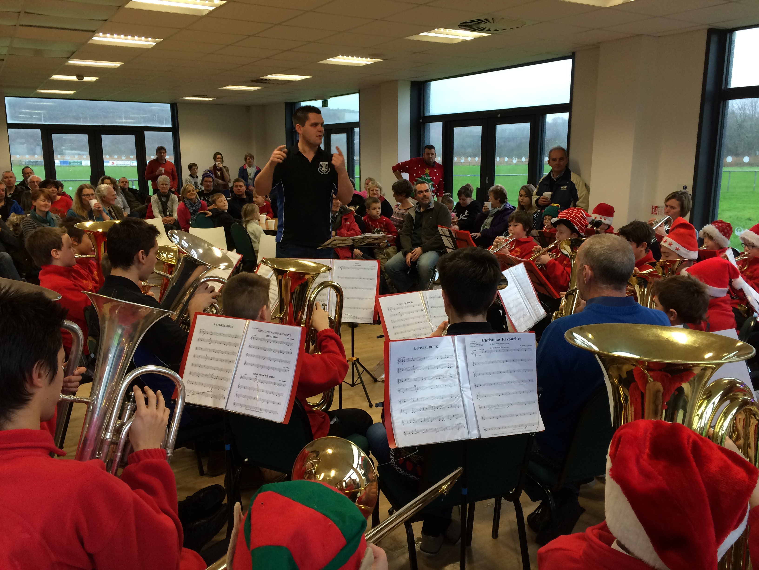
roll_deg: +1.2
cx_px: 380
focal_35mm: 29
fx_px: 636
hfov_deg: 61.7
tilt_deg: -11.5
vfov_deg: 48.2
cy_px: 285
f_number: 2.2
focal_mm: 4.15
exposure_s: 1/33
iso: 50
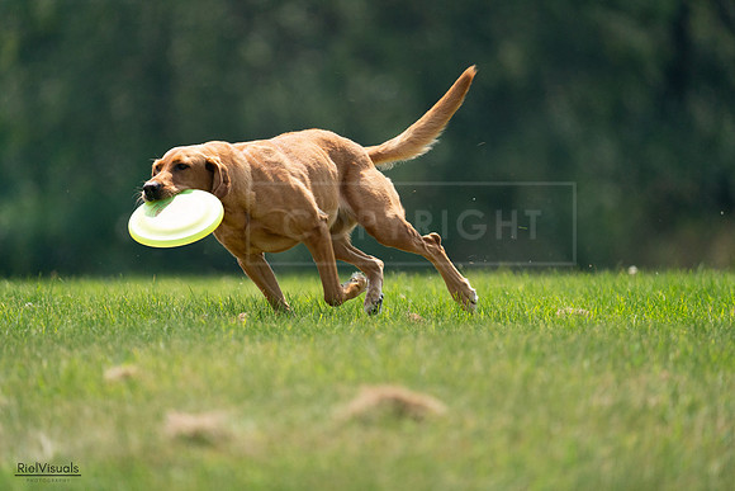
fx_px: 12252
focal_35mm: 600
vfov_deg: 2.3
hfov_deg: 3.4
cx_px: 368
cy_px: 246
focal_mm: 600
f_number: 6.3
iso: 2000
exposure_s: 1/4000
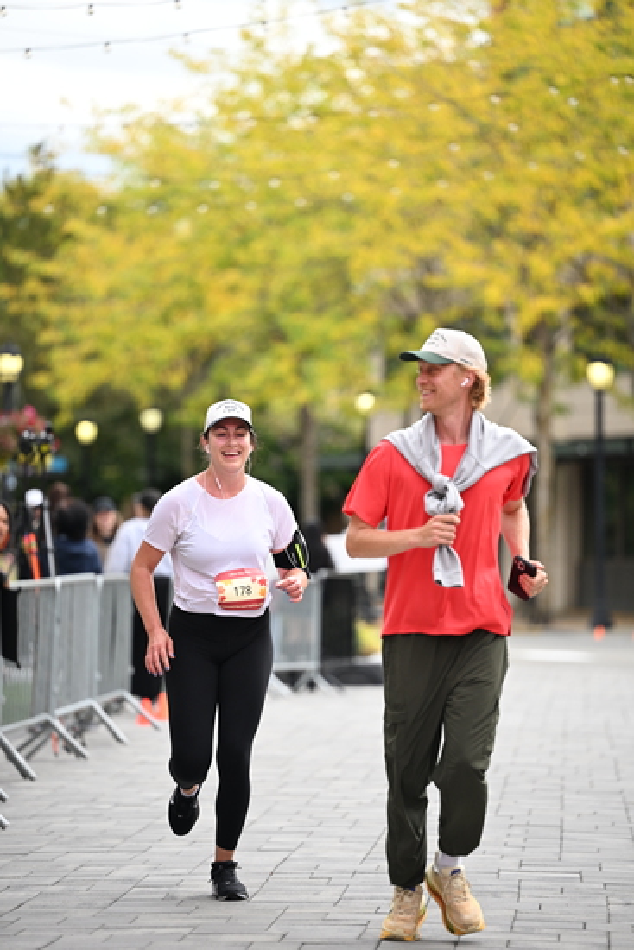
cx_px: 317
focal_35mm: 170
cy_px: 475
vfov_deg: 12.1
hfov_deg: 8.1
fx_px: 4488
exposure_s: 1/2000
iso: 640
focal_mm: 170
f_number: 2.8
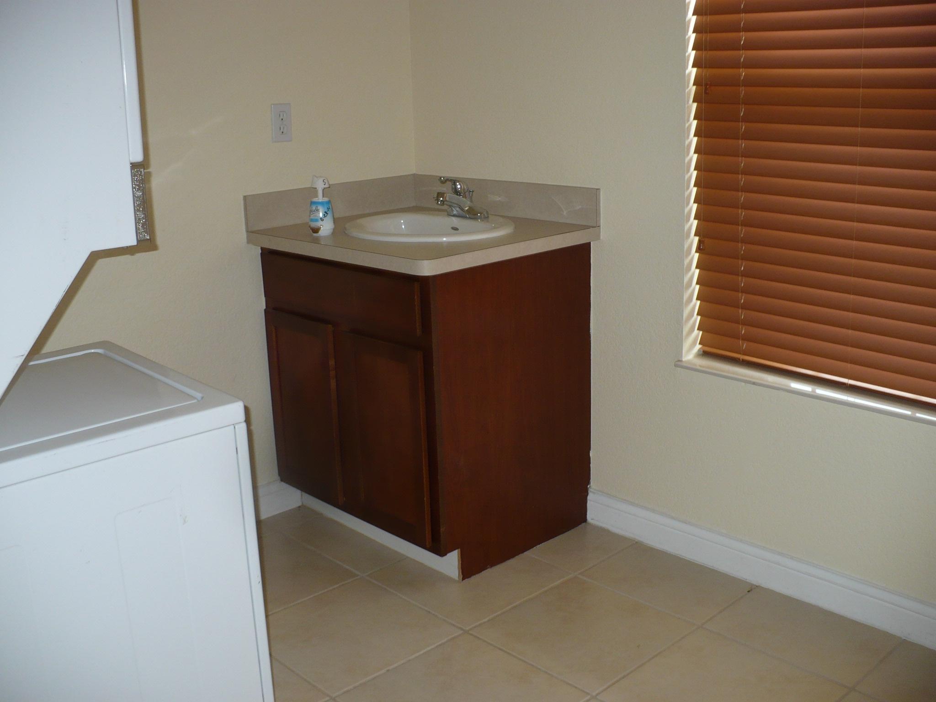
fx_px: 1000
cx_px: 468
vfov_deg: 38.7
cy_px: 351
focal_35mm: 37
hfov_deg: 50.1
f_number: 2.8
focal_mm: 6.1
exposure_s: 1/30
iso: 125
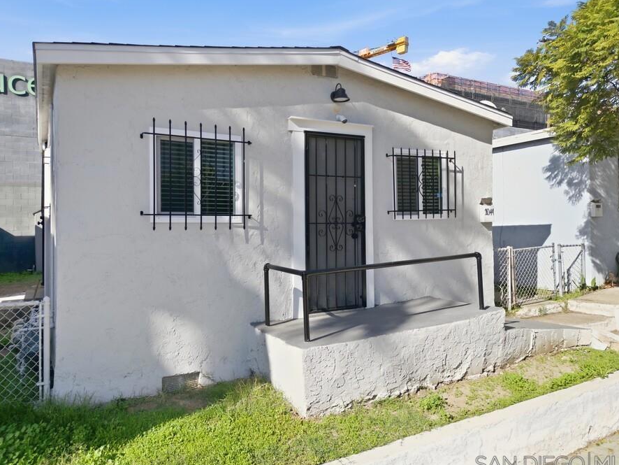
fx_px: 465
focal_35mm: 26
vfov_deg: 53.1
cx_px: 307
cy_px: 227
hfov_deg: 67.3
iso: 200
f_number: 1.7
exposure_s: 1/3200
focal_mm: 6.7
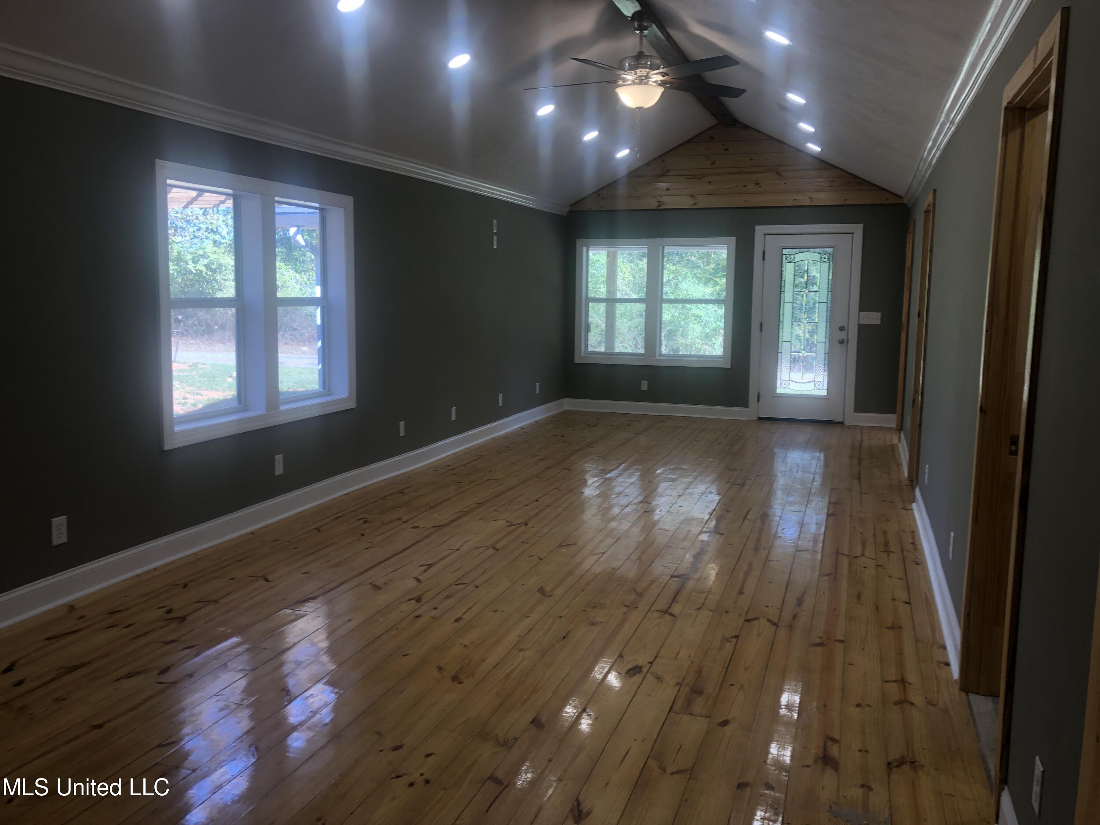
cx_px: 550
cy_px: 412
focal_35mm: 28
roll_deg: +1.1
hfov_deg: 63.4
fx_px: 890
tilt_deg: -7.5
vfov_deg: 49.7
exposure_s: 1/120
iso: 50
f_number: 1.8
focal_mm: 3.99
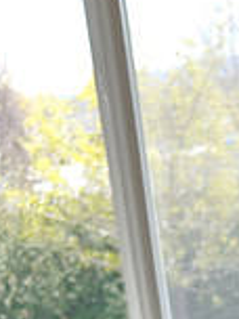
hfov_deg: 16.5
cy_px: 476
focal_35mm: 82
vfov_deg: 20.5
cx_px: 351
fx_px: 755
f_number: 1.5
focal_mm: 4.23
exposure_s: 1/166
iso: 50
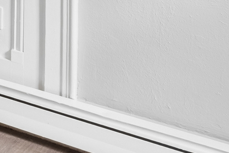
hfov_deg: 13.1
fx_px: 630
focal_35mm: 99
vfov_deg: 12.1
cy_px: -167
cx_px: -369
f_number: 13
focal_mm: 14
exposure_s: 1/5
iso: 400
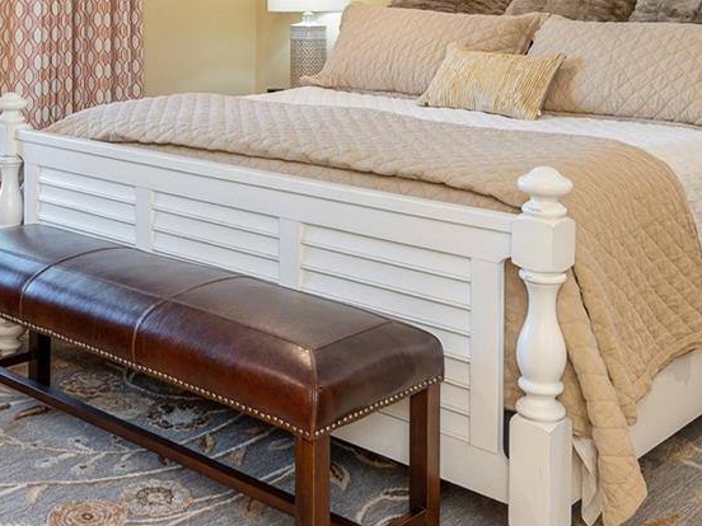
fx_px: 1014
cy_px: -27
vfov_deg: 27.1
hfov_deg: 37.6
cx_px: 209
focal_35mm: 50
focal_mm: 14
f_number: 7.1
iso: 320
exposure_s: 1/15
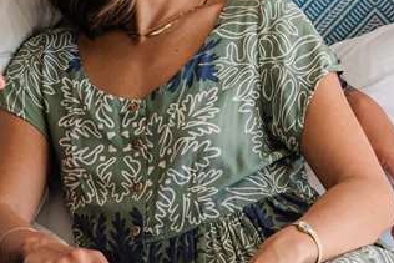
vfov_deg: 8.0
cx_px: 256
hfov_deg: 12.0
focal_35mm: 171
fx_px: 1872
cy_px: 50
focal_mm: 36
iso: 500
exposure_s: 1/400
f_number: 3.5
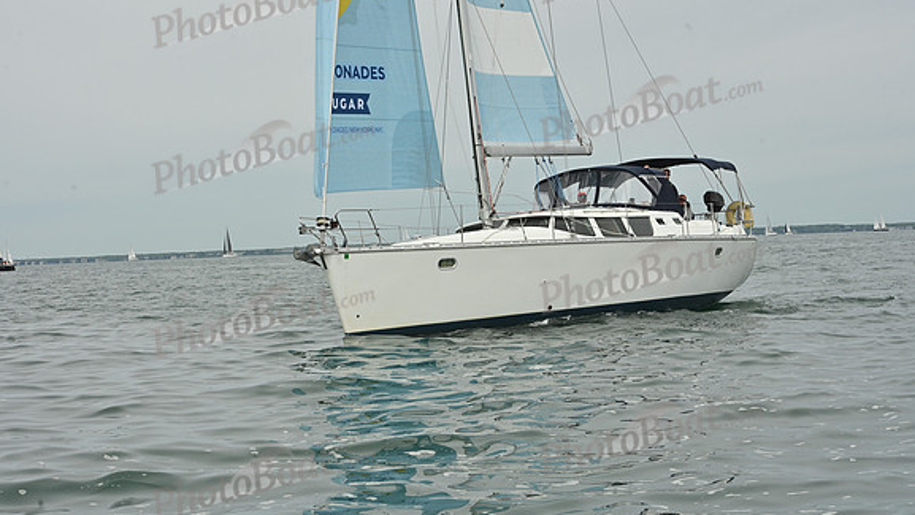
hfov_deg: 26.8
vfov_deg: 15.3
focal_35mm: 79
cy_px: 213
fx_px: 1917
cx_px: 458
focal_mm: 75
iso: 320
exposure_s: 1/800
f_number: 11
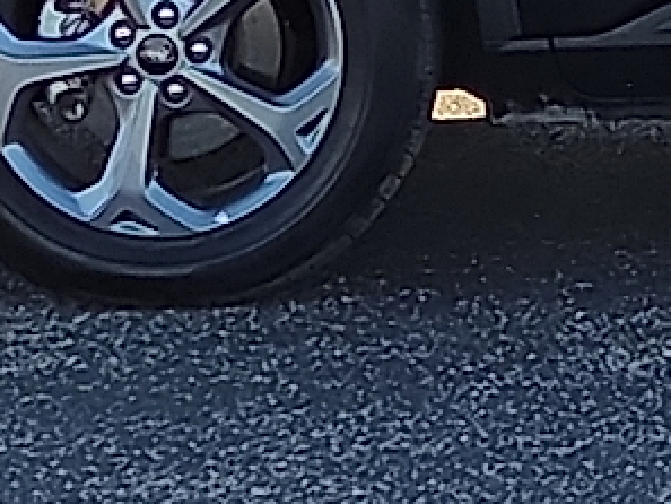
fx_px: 5216
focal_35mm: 269
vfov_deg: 5.4
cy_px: -447
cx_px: 1087
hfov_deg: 7.2
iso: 25
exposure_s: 1/909
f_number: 1.8
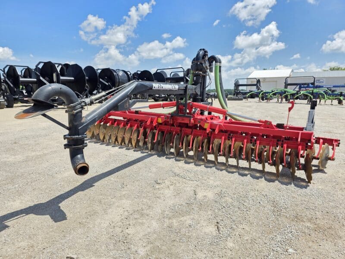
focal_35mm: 23
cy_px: 130
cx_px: 172
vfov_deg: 58.9
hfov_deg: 73.9
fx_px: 229
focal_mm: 6.3
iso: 80
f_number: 1.7
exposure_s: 1/3483
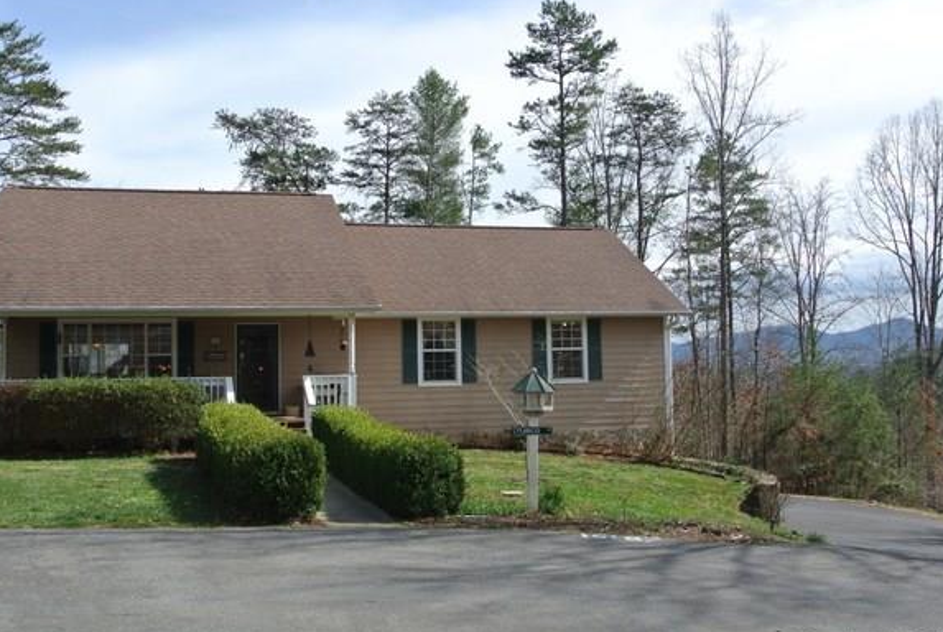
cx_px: 461
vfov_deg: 35.2
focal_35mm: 38
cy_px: 309
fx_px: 997
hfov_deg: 50.6
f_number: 5
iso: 100
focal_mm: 12.7
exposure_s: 1/400
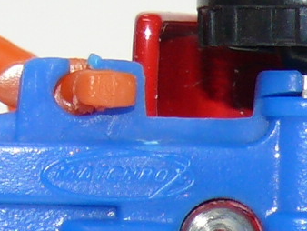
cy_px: 224
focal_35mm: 487
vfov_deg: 3.1
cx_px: 30
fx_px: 4322
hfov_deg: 4.1
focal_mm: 13.4
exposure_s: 1/30
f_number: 4
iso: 100
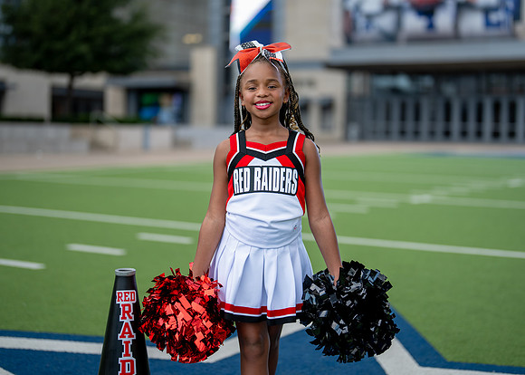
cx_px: 283
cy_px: 172
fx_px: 905
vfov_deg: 23.4
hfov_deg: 32.3
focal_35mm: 61
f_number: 1.2
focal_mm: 50
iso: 160
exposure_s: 1/1250
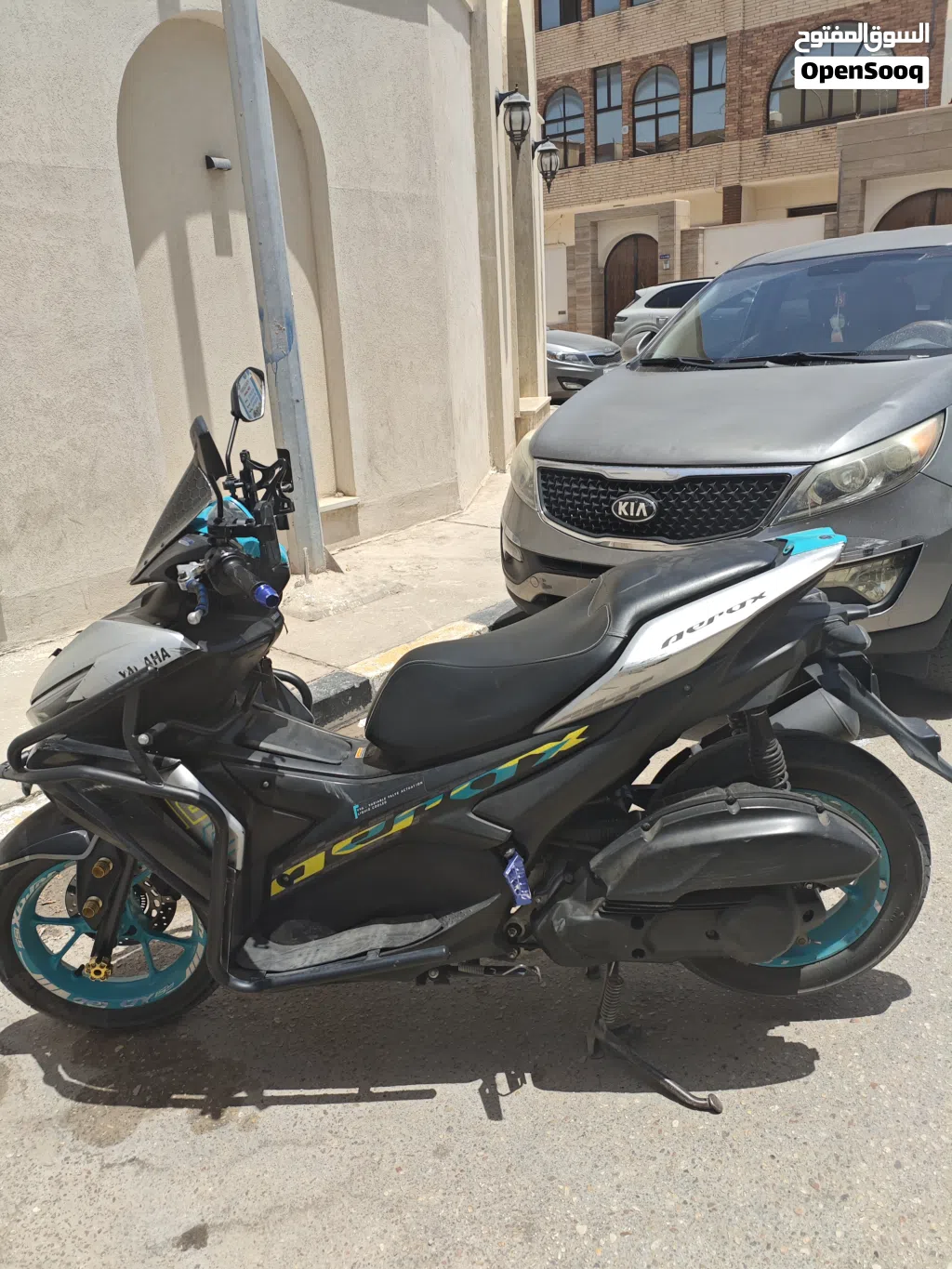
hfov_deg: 53.1
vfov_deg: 67.3
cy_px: 634
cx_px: 476
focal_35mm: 26
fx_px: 953
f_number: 1.59
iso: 50
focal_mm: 4.94
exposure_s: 1/2644
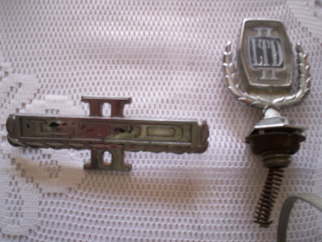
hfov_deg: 51.4
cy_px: 121
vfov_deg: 39.7
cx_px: 161
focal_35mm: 36
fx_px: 335
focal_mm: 5.9
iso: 140
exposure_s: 1/8.02
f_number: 4.5
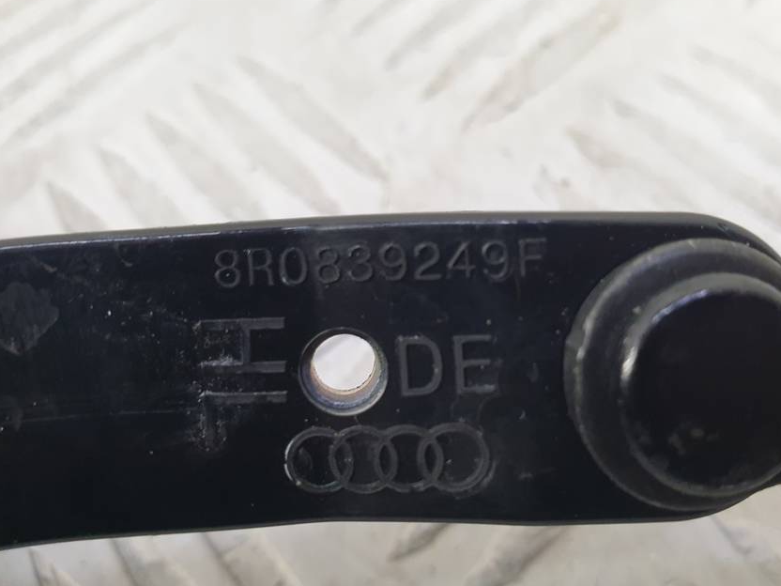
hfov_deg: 56.6
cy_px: 301
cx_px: 446
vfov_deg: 44.2
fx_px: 722
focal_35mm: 32
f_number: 2.4
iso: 200
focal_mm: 4.3
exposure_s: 1/100
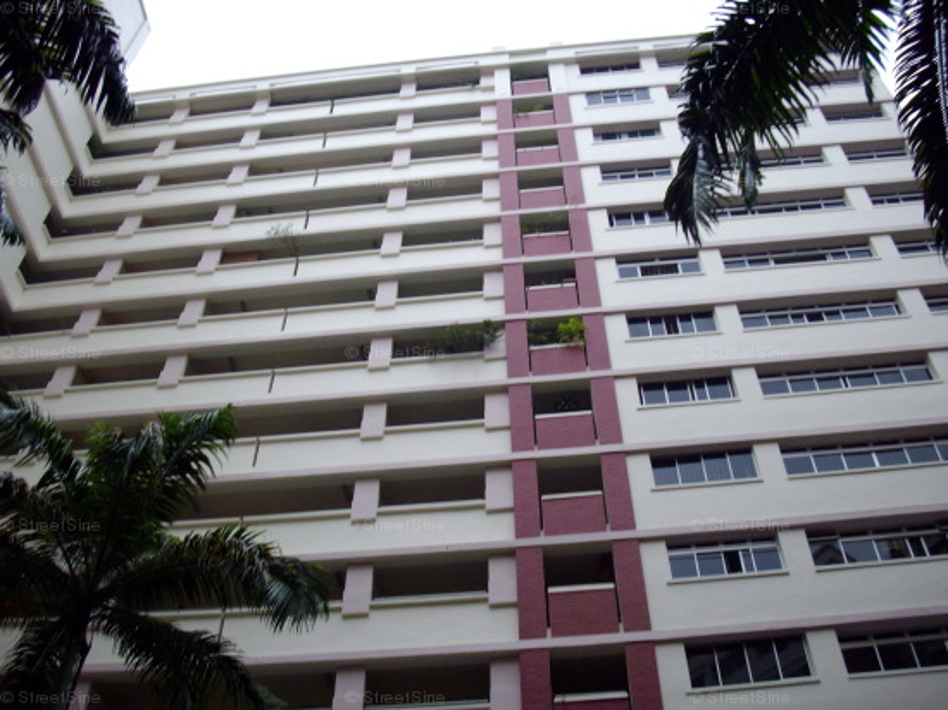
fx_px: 1013
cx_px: 474
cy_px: 355
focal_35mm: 37
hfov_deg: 50.2
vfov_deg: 38.6
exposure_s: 1/100
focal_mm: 6.2
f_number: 2.8
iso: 160
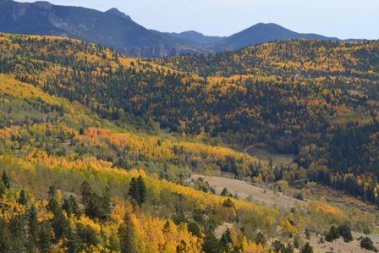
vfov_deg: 15.2
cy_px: 124
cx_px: 174
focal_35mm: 90
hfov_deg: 22.6
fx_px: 948
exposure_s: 1/250
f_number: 8
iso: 100
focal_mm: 42
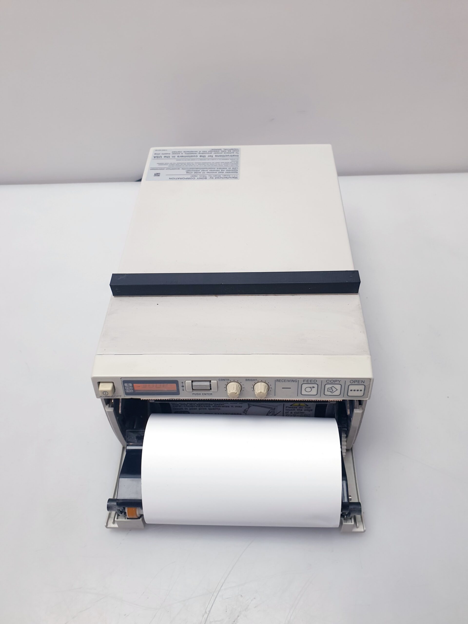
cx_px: 234
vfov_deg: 67.3
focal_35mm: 26
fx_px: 469
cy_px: 312
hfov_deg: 53.1
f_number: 2.4
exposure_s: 1/50
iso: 80
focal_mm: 4.3
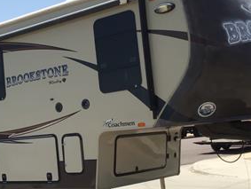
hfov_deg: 26.9
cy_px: 91
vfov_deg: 21.1
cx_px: 32
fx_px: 508
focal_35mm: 70
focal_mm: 3.3
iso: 25
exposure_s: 1/1314
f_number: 2.4
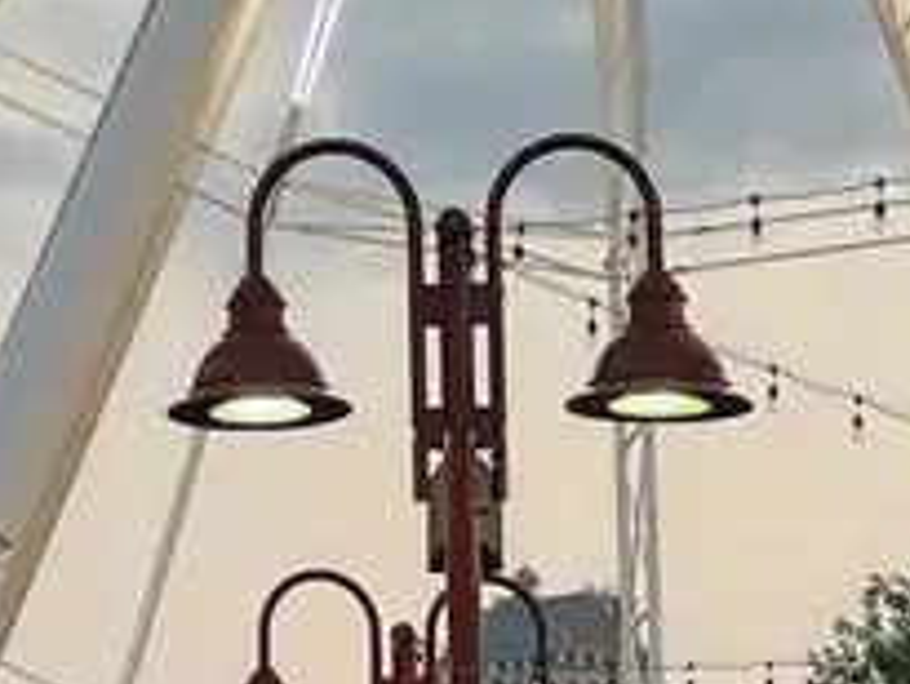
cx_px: 107
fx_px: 3998
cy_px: -298
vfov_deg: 9.5
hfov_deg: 12.9
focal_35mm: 152
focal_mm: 5.7
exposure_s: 1/339
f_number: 1.5
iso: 50
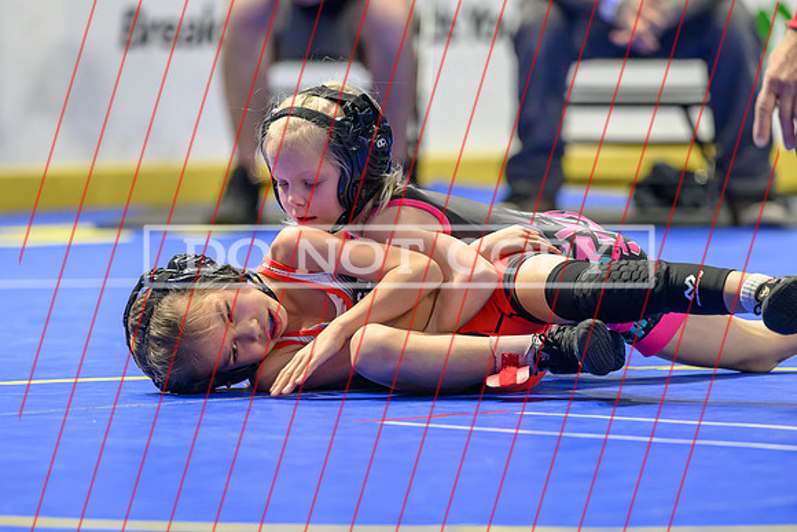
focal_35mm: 304
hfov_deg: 6.8
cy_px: 244
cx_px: 395
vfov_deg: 4.5
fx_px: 6721
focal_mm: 200
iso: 3200
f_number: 3.2
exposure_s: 1/640
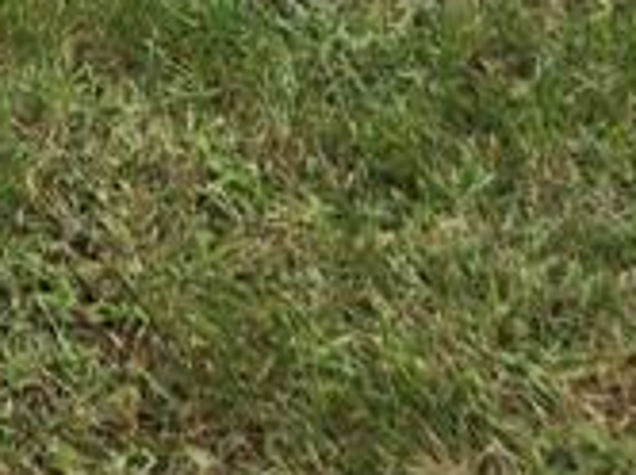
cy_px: -797
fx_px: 2605
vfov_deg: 9.0
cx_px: -356
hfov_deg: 13.1
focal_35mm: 142
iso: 25
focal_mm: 5.4
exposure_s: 1/670
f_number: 1.8
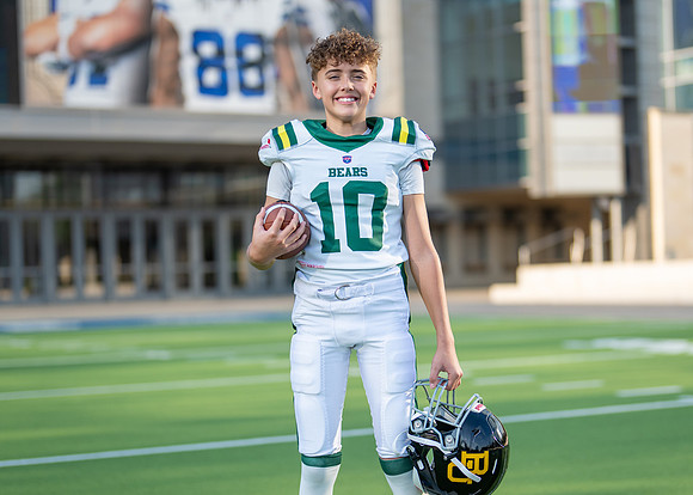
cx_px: 388
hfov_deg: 23.3
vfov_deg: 16.8
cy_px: 307
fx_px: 1677
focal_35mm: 85
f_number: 1.2
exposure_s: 1/3200
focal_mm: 50
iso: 100
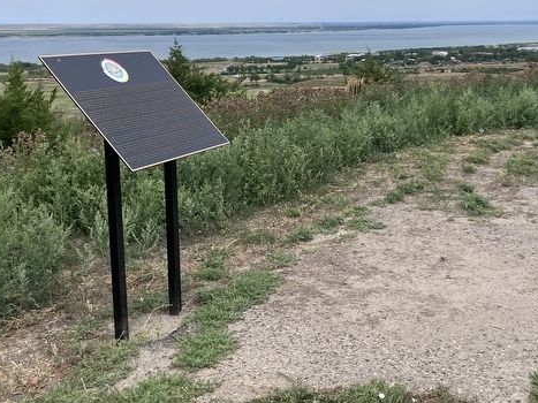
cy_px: 123
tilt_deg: -8.2
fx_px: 746
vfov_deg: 30.0
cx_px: 302
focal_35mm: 48
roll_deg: +0.7
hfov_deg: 39.6
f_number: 1.8
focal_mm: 3.99
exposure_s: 1/3040
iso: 32
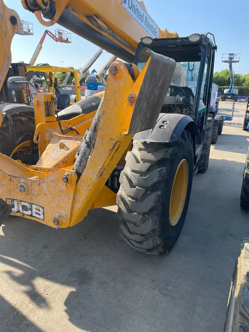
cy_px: 166
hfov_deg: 53.1
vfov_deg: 67.3
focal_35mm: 26
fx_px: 249
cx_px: 124
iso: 32
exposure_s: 1/972
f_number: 1.6
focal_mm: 4.2
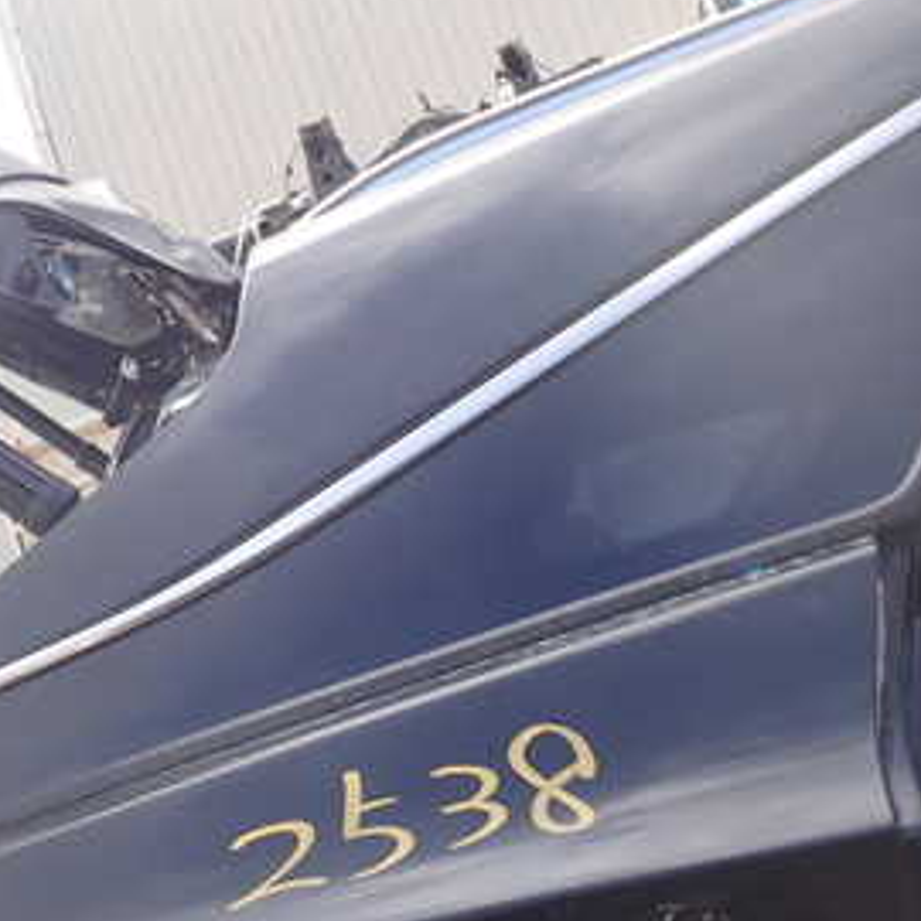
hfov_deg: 28.9
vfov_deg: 29.0
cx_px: 334
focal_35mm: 59
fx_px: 1776
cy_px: 385
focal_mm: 5.4
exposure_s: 1/250
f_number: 3.2
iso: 100
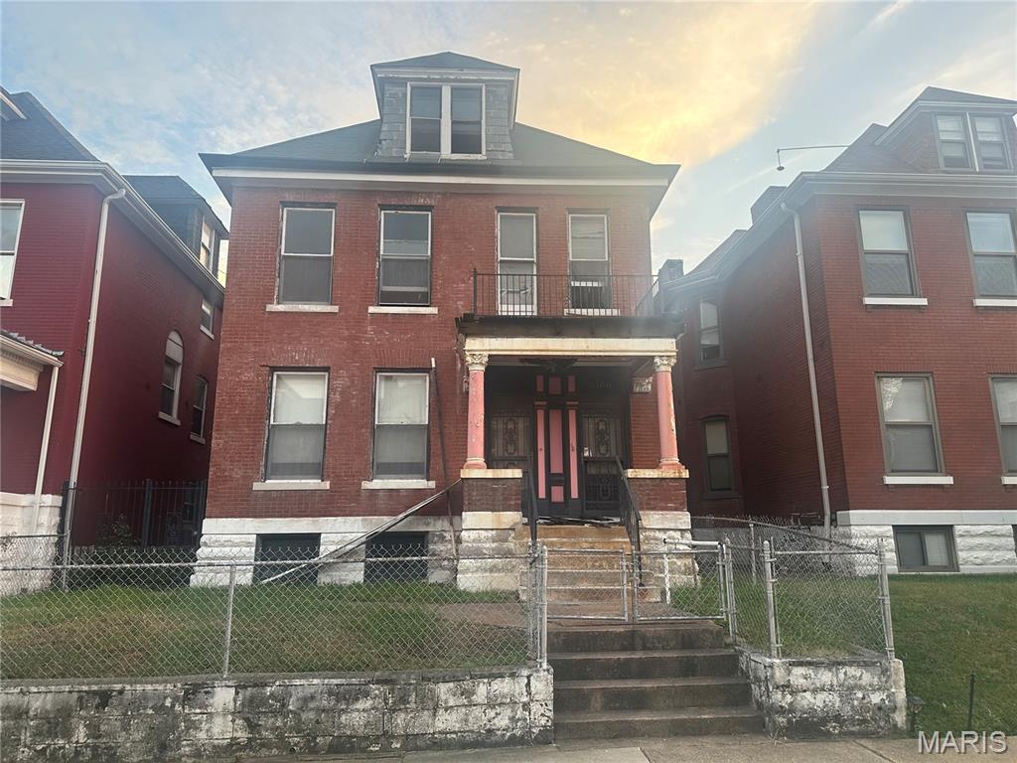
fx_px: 705
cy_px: 382
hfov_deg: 71.6
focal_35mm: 24
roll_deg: +0.1
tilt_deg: +13.9
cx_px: 508
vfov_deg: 56.8
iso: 100
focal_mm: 6.86
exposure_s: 1/160
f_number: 1.78
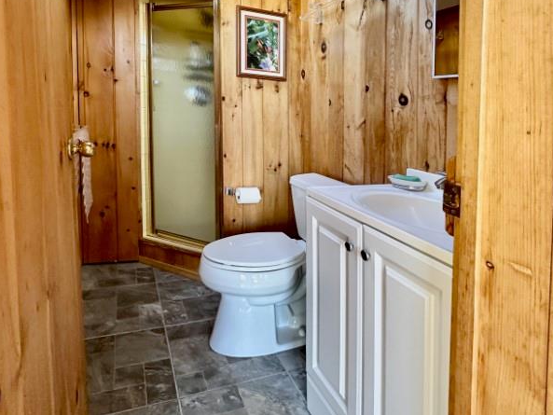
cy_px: 164
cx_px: 317
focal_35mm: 17
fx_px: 272
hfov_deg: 90.4
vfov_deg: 73.9
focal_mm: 2.2
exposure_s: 1/99
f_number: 2.2
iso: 320
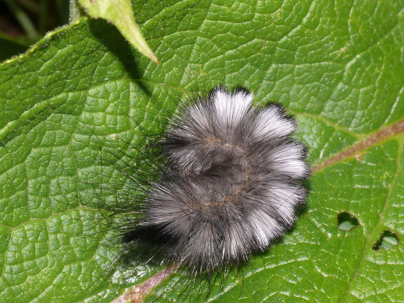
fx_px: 1774
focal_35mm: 152
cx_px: 199
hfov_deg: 13.0
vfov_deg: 9.8
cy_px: 168
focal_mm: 29
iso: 100
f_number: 9
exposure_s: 1/640
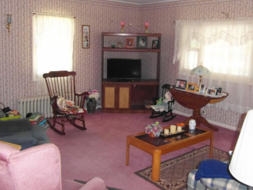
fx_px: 234
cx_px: 133
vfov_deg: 44.0
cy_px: 75
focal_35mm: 32
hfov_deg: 56.8
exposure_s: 1/30
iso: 200
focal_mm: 4
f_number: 3.2
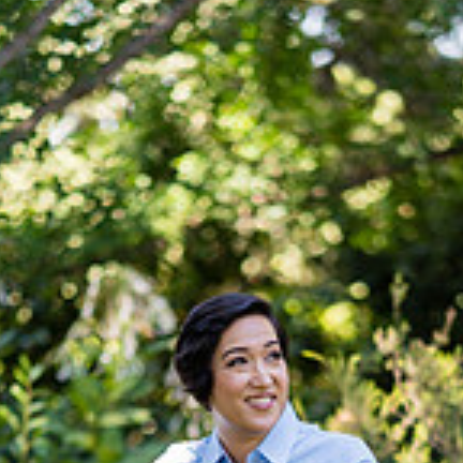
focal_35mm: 226
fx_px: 3420
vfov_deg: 7.7
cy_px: 595
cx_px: 257
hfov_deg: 7.7
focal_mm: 85
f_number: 1.8
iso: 125
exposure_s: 1/320
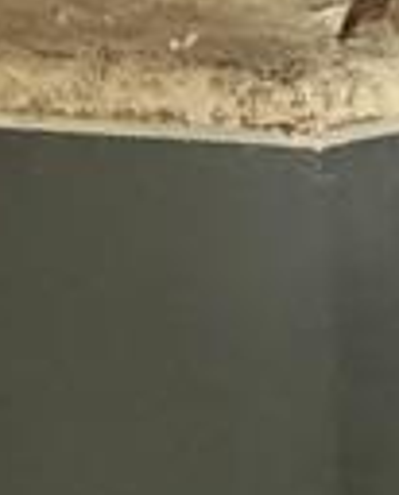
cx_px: 476
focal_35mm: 109
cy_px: 607
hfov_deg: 13.8
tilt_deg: -9.8
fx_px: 1603
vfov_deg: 16.8
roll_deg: +3.3
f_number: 2.2
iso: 1600
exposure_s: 1/40
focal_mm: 2.22
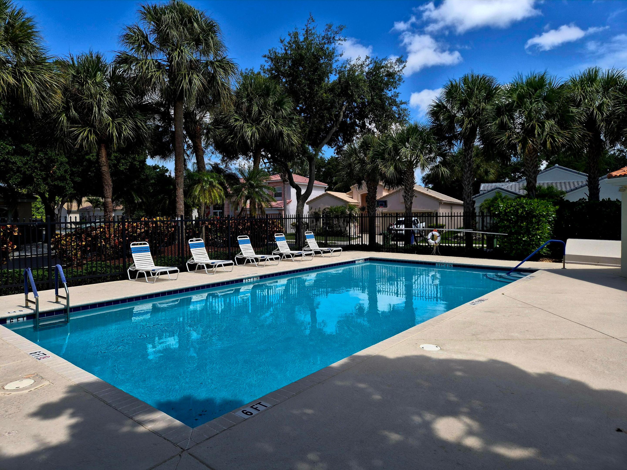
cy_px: 235
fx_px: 417
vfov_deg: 58.9
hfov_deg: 73.9
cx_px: 314
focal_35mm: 23
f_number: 1.8
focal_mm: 5.4
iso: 25
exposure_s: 1/2000
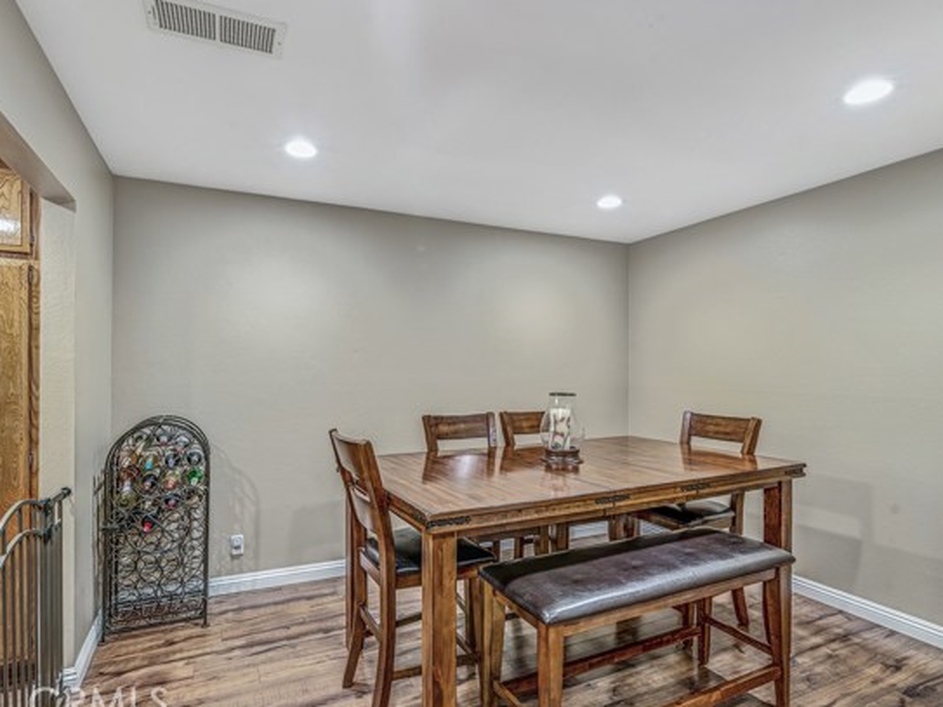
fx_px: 463
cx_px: 438
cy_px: 357
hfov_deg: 90.9
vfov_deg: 74.7
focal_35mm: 17
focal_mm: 15
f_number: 8
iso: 100
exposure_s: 2.5
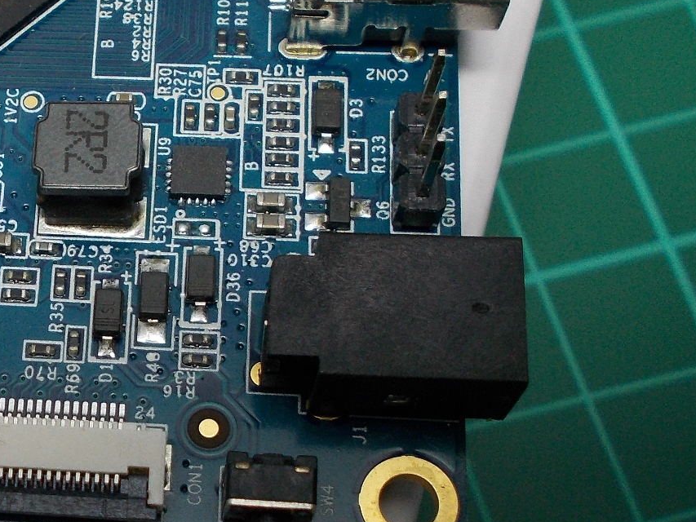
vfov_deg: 18.2
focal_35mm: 81
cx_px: 3
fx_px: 1629
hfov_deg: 23.2
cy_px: 343
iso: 125
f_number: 3.4
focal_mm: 5.3
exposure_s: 1/25
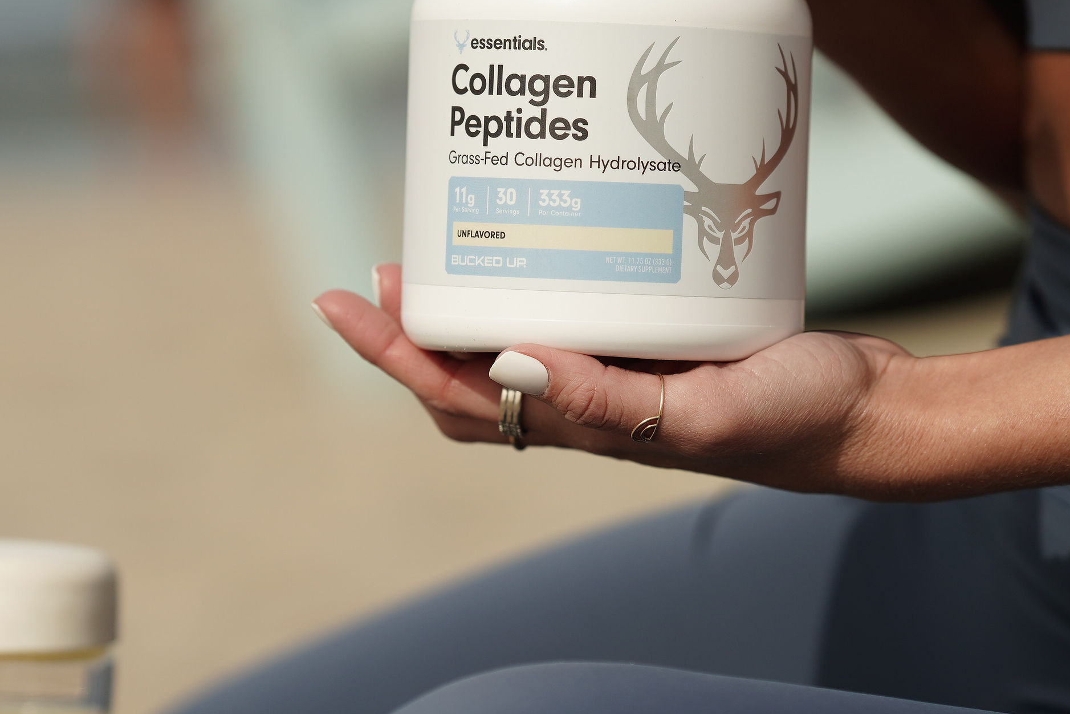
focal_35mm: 163
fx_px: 4845
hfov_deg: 12.6
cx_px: 625
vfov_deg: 8.4
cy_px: 112
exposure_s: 1/5000
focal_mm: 85
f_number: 2.5
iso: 100
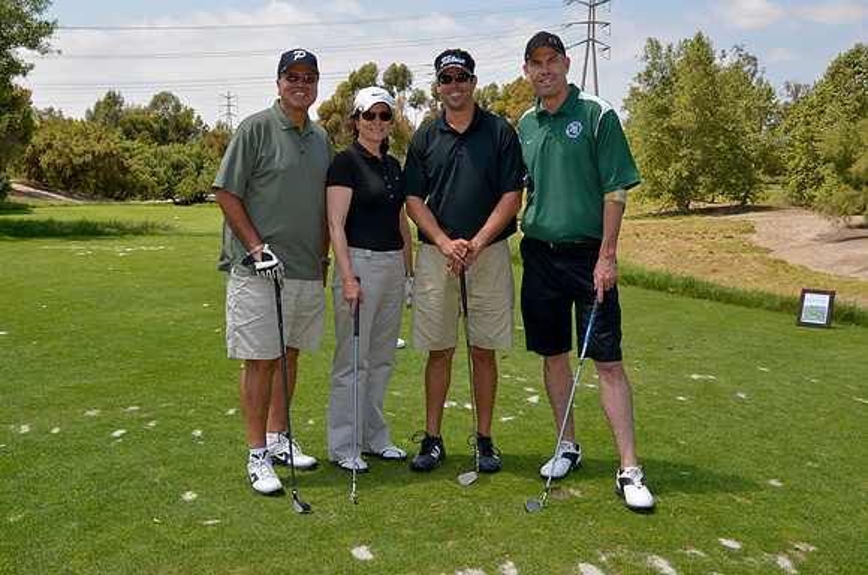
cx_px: 434
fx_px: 1047
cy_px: 288
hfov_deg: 45.0
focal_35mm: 44
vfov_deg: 30.7
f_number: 8
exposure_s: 1/200
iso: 100
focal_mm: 29
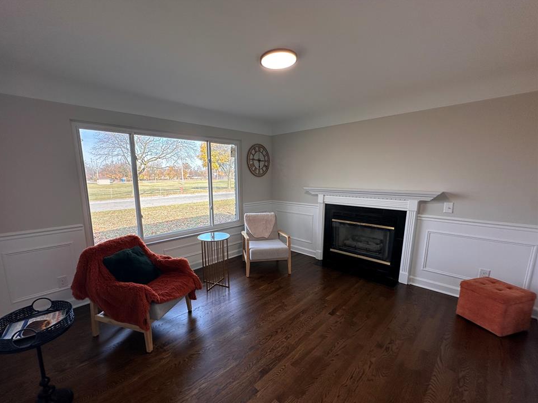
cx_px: 250
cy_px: 215
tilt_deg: -9.5
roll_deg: +0.8
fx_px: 233
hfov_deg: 98.0
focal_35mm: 15
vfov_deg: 81.6
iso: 40
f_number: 2.2
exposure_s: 1/143
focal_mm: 2.22
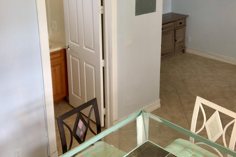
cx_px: 119
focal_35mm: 45
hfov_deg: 43.6
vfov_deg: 29.4
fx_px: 295
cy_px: 39
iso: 200
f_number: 2.2
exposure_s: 1/60
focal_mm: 2.87
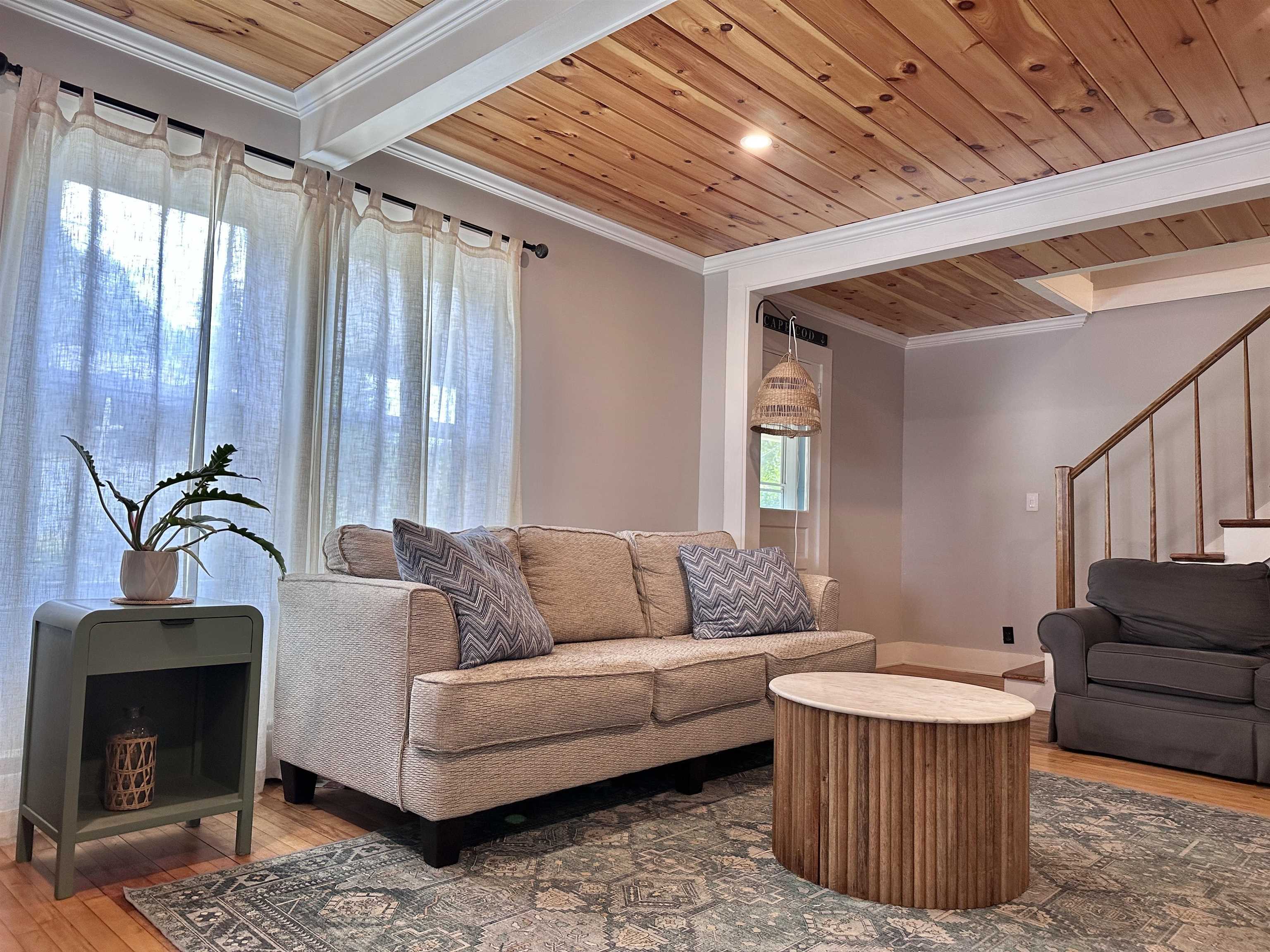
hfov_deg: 71.6
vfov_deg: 56.8
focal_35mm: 24
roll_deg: -1.4
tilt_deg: +3.8
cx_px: 635
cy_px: 476
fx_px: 881
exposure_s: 1/120
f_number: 1.78
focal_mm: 6.86
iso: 125
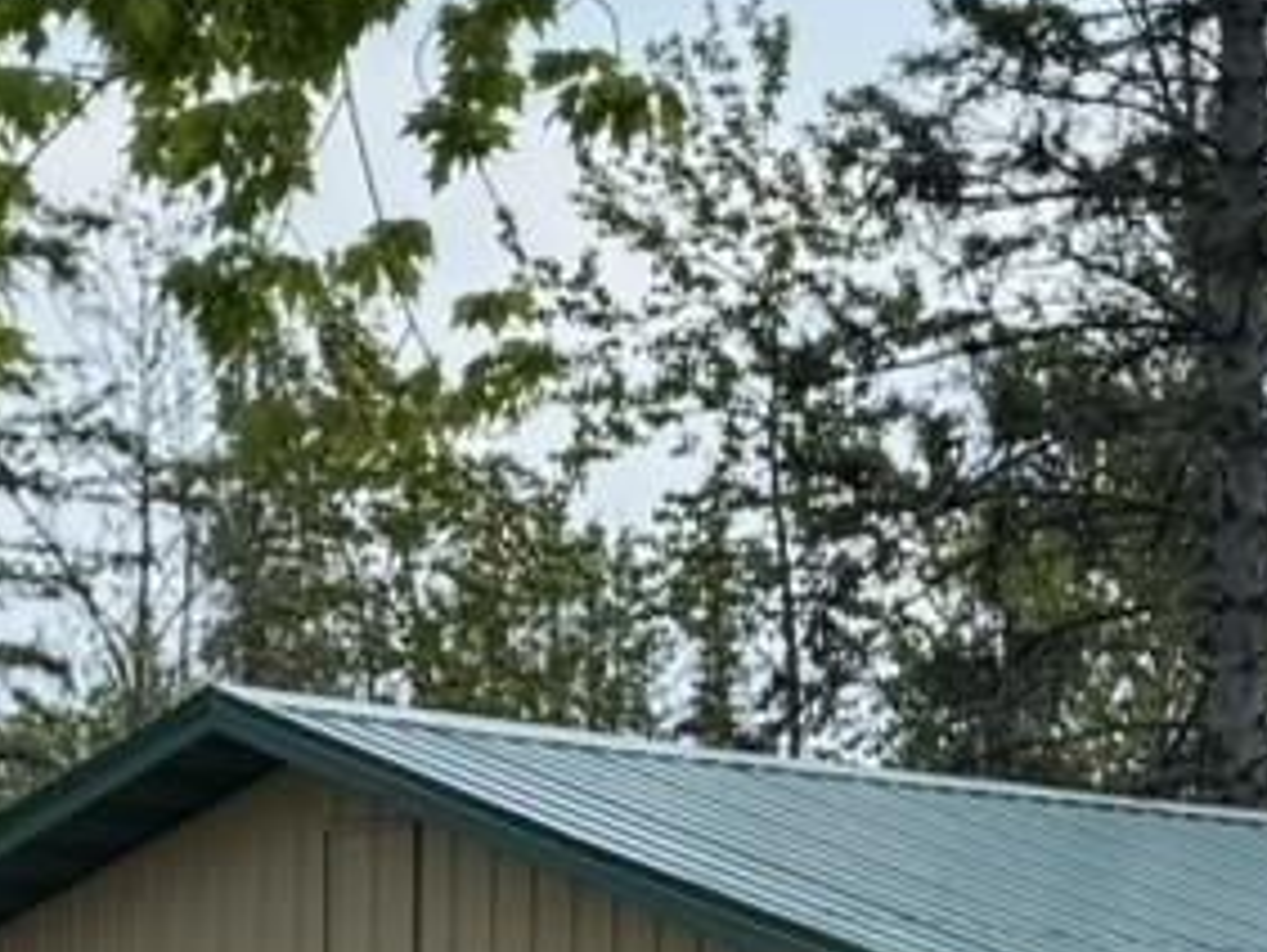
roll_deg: -0.4
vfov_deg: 8.4
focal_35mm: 174
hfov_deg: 11.3
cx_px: 970
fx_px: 6374
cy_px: 1370
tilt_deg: -0.9
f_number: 1.78
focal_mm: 6.76
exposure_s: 1/3413
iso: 80
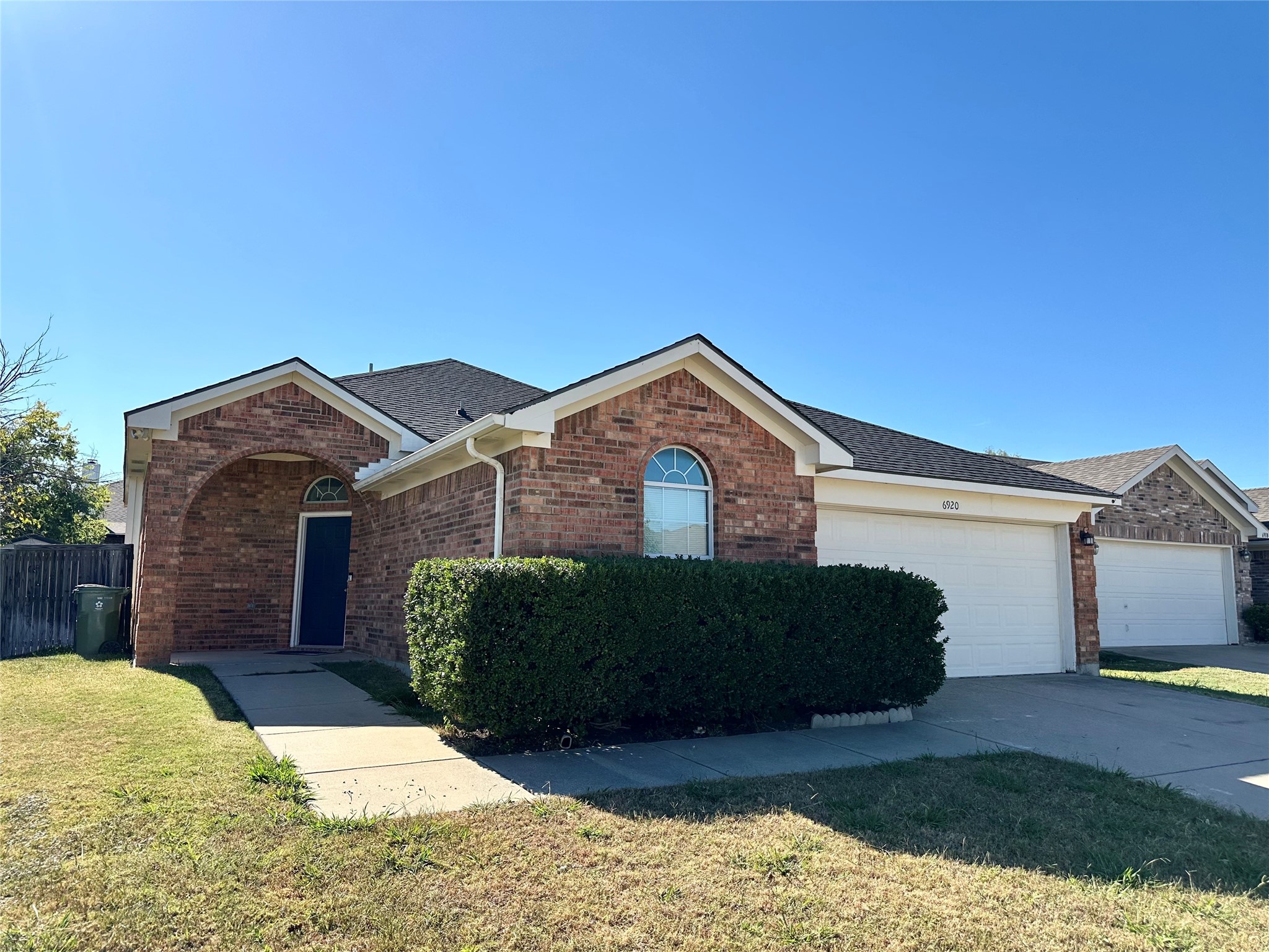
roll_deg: -0.6
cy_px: 476
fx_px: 880
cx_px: 634
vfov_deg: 56.8
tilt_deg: +6.6
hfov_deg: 71.6
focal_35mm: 24
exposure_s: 1/4348
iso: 80
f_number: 1.78
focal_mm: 6.86
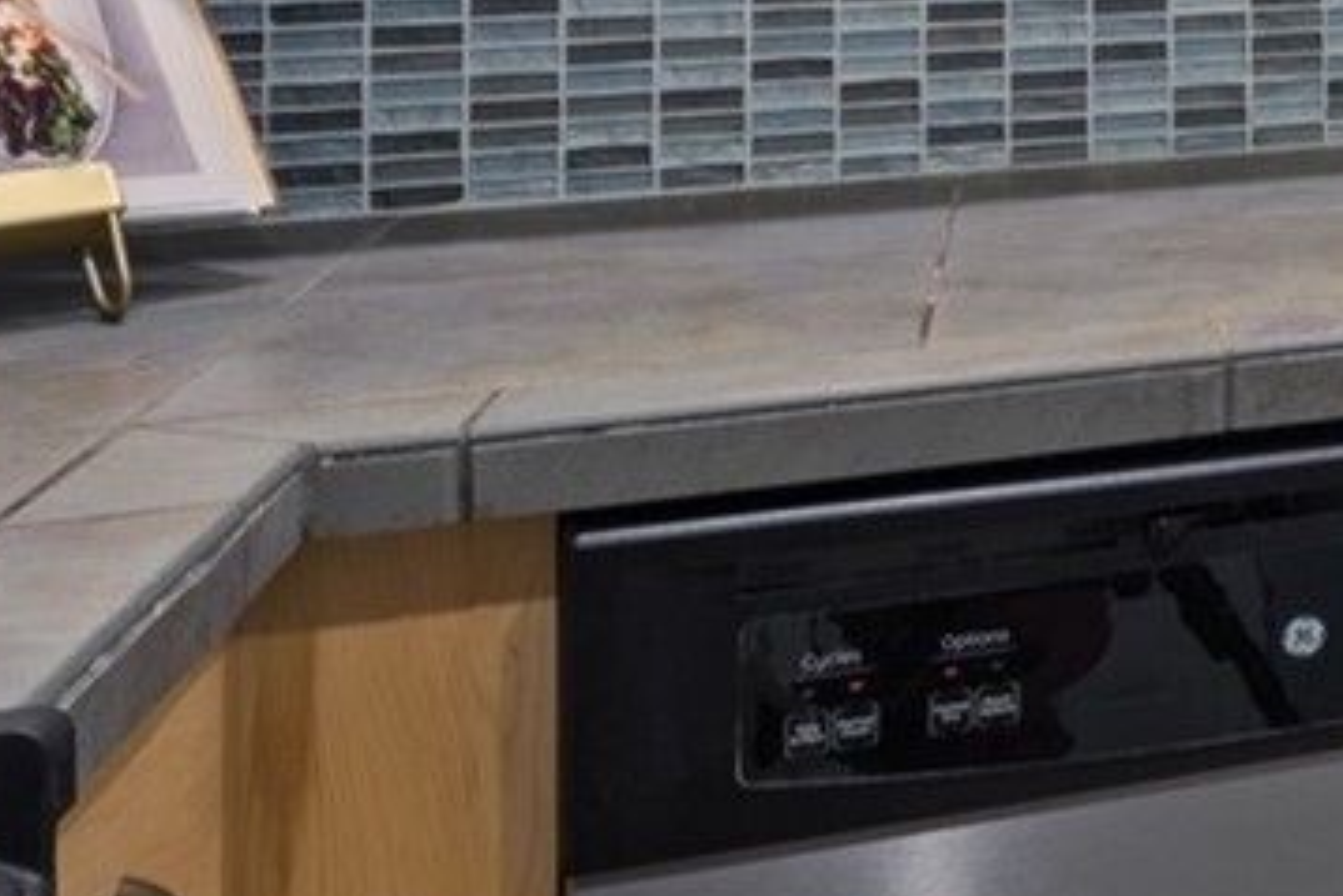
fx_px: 2500
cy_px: -169
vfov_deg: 19.2
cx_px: 2408
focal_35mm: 67
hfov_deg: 20.8
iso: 100
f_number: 10
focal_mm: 10
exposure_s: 2.5
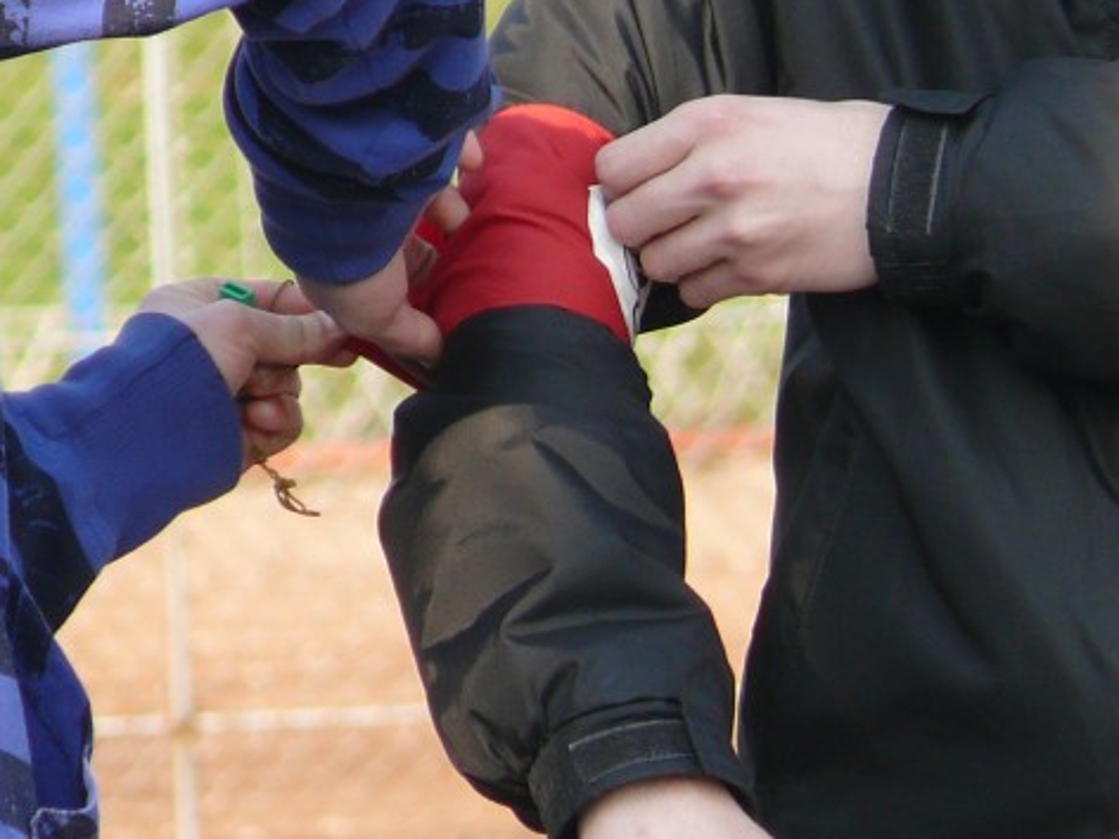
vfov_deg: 1.3
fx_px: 35850
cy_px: 324
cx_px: 545
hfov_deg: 1.8
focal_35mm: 1109
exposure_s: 1/250
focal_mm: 88.8
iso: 100
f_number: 4.5
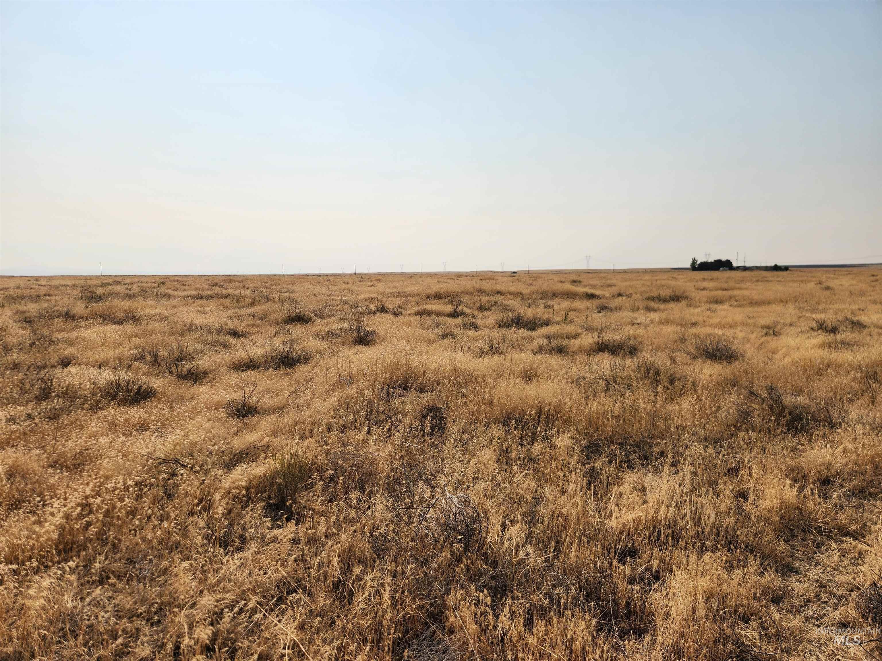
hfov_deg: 73.9
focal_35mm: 23
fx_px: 586
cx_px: 441
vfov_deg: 58.9
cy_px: 330
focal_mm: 5.4
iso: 20
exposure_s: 1/4604
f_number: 1.8
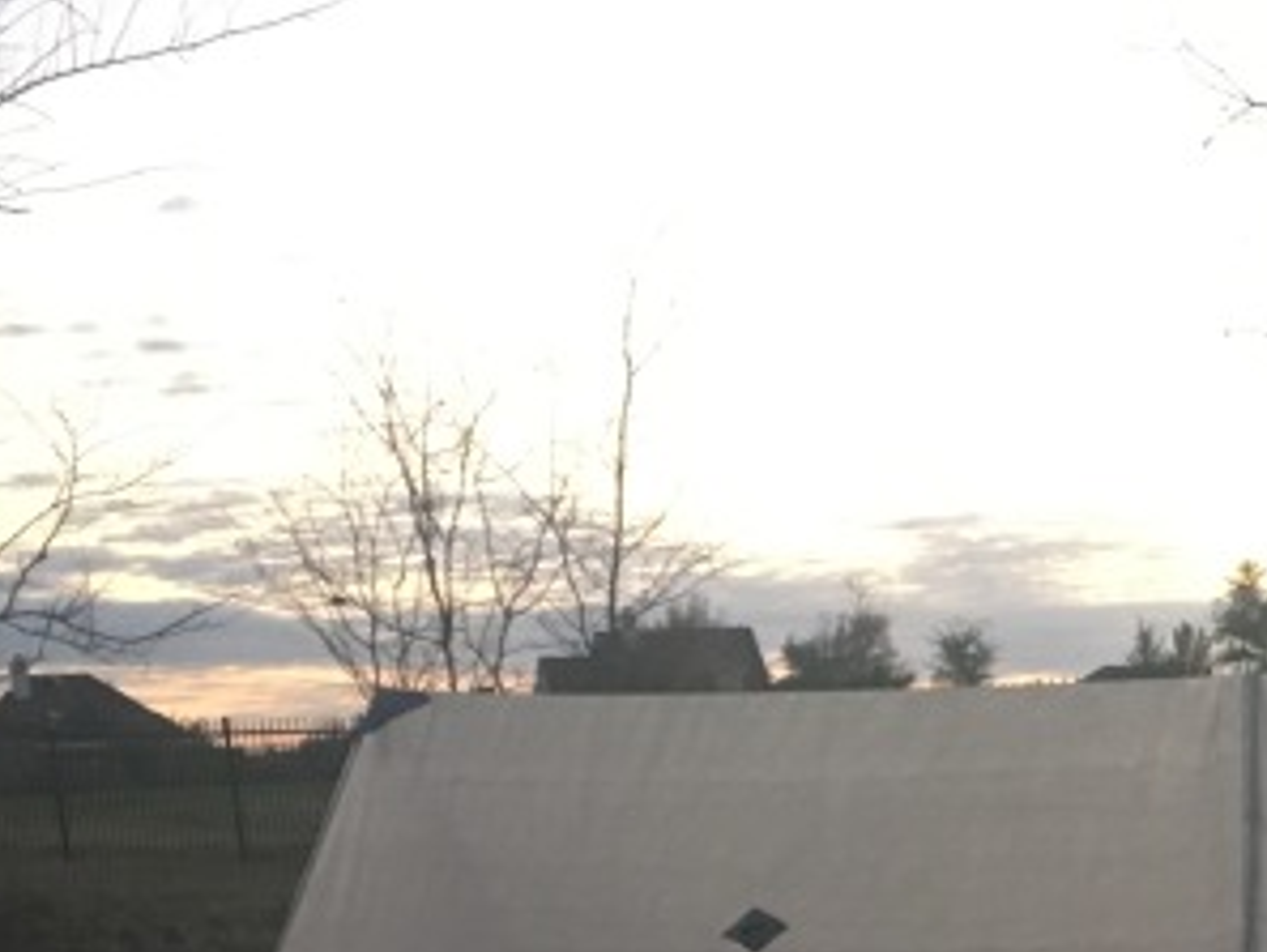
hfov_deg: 24.5
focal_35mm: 78
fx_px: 2856
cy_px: 1276
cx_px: 1079
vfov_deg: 17.6
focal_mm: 4.15
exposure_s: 1/30
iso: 160
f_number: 2.2
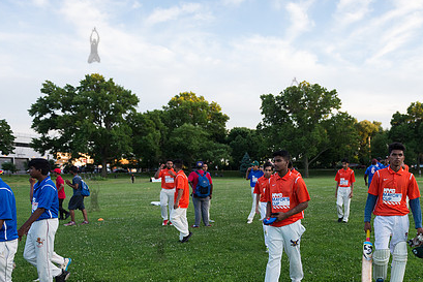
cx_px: 294
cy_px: 195
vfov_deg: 38.3
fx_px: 400
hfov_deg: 54.2
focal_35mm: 34
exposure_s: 1/2000
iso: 1600
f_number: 2.8
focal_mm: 24
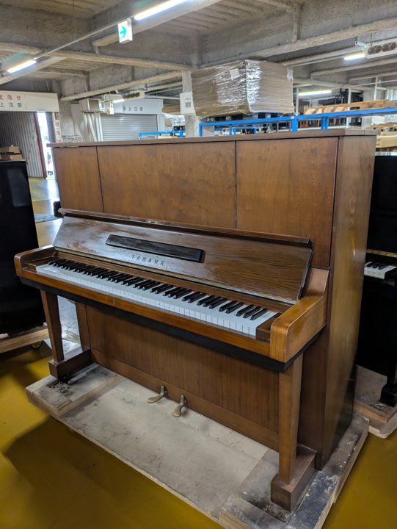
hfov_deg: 54.9
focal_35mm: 25
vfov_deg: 69.4
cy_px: 264
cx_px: 198
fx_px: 382
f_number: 1.89
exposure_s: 1/33.3
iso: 149
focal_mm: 5.43
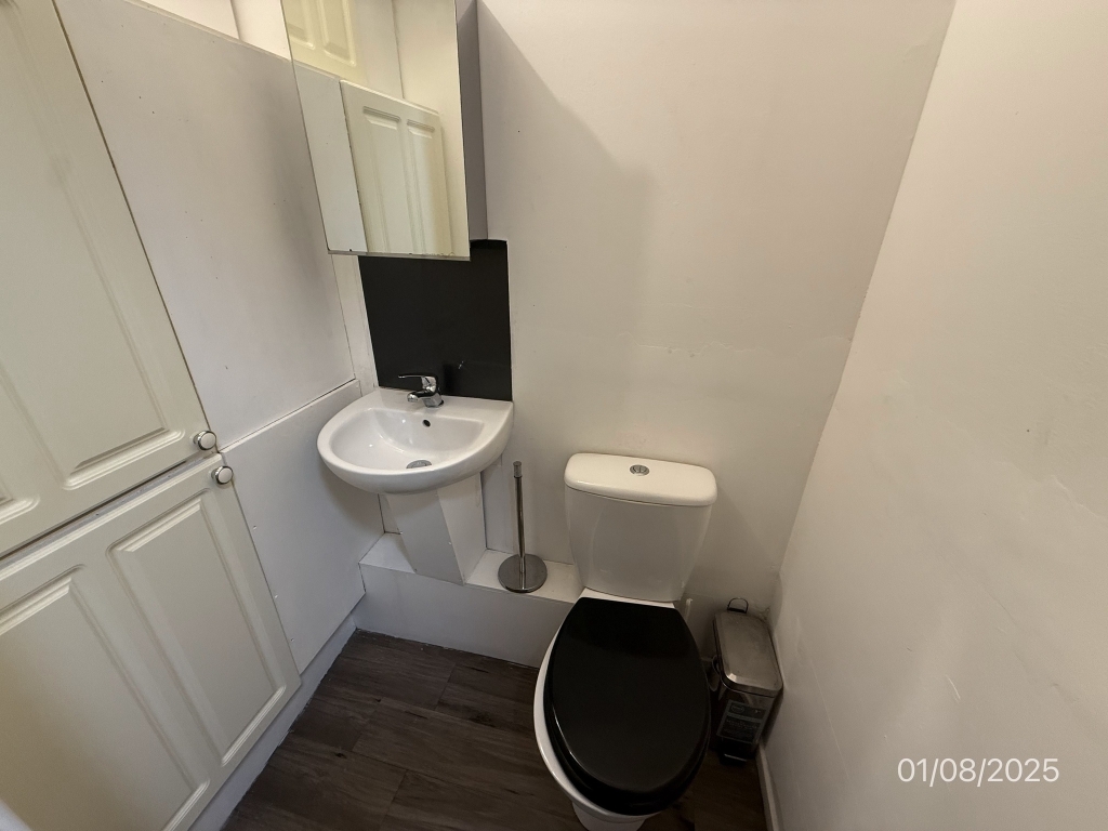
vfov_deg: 85.7
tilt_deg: -25.0
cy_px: 416
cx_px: 554
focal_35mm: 14
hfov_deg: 102.1
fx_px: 448
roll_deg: -0.2
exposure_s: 1/100
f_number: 2.2
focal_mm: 2.22
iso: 250
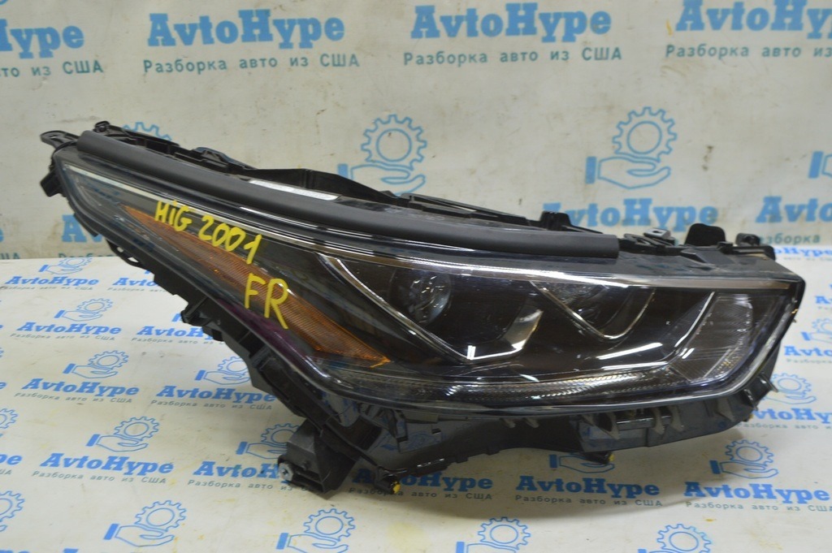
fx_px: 935
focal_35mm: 40
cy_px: 276
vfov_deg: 33.0
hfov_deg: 48.0
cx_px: 416
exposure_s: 1/20
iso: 400
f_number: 5.6
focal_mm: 27
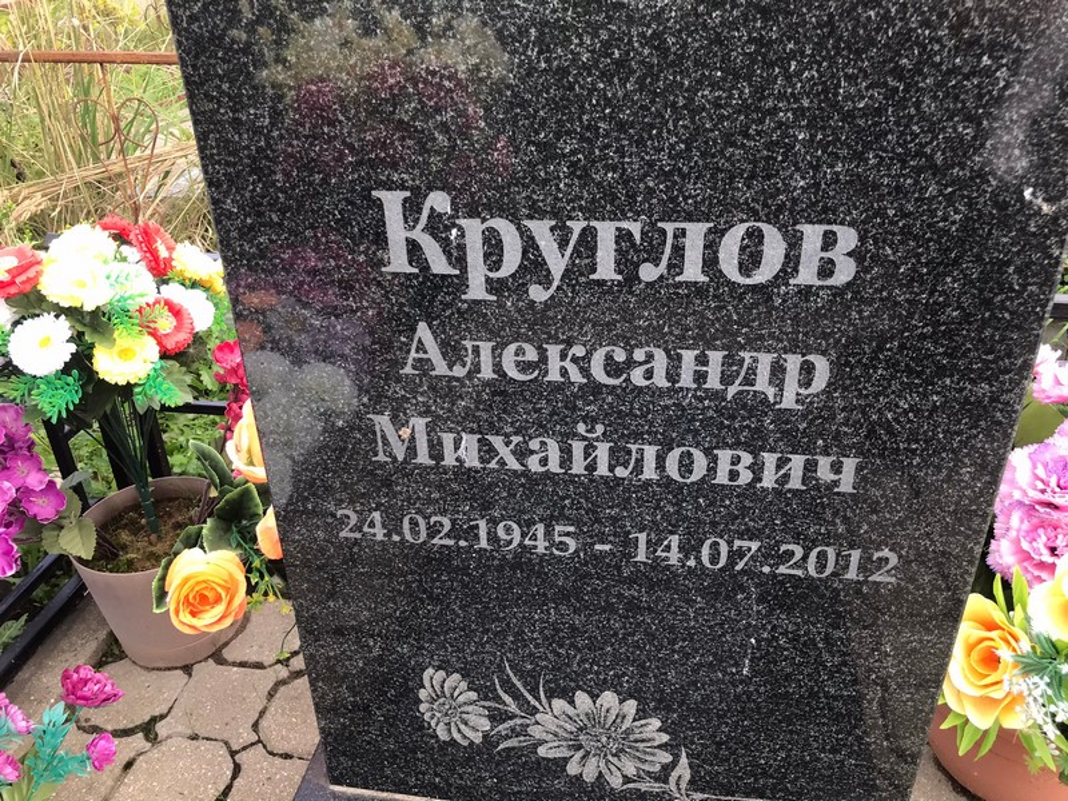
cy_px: 400
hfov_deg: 63.4
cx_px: 534
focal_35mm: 28
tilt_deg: -29.5
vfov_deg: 49.7
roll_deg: +2.2
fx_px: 864
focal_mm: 3.99
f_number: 1.8
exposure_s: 1/292
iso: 20
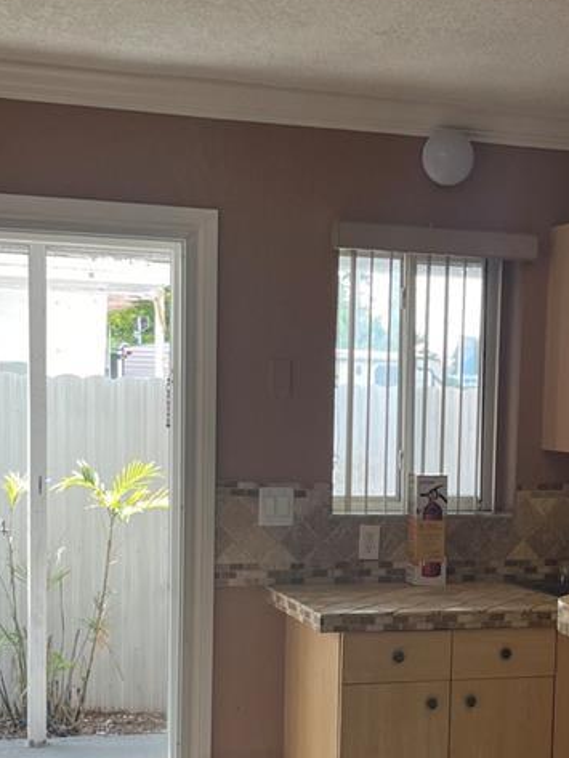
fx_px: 1446
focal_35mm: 66
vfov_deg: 29.1
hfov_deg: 22.0
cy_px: 527
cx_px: 433
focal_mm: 5.1
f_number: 1.6
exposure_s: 1/120
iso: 40
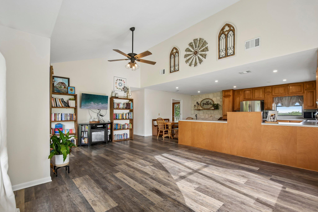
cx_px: 159
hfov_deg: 100.4
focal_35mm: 15
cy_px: 106
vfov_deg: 77.3
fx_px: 132
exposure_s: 1/125
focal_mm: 10
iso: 400
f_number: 8
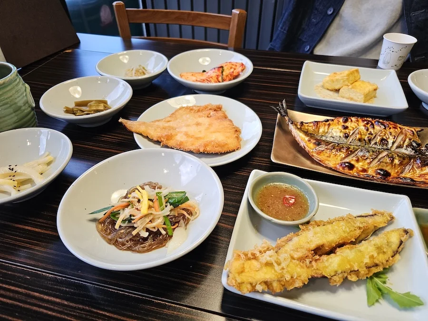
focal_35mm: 23
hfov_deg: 73.9
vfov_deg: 58.9
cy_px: 160
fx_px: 284
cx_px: 214
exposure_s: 1/120
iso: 200
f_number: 1.7
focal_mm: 6.3
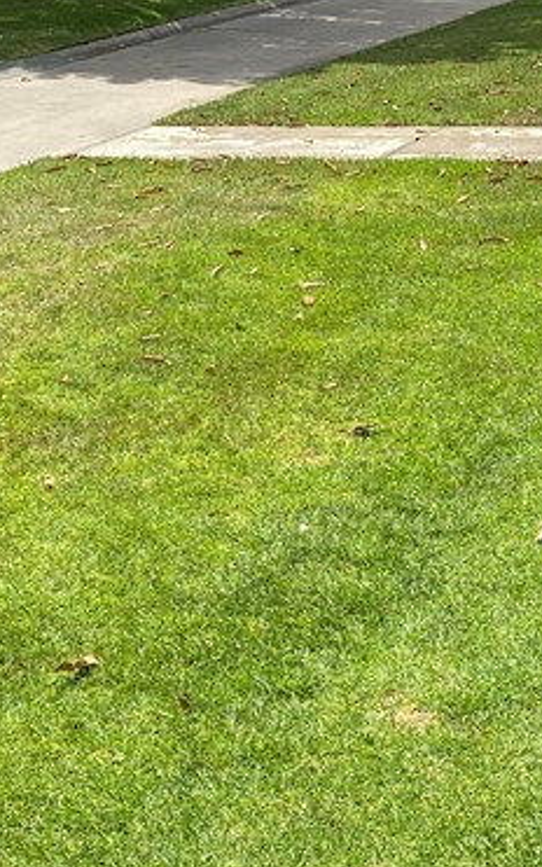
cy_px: 16
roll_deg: -1.0
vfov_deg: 25.9
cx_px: 203
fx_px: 1795
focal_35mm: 76
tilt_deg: -6.1
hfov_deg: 17.1
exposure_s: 1/2571
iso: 32
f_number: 1.8
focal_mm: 4.25
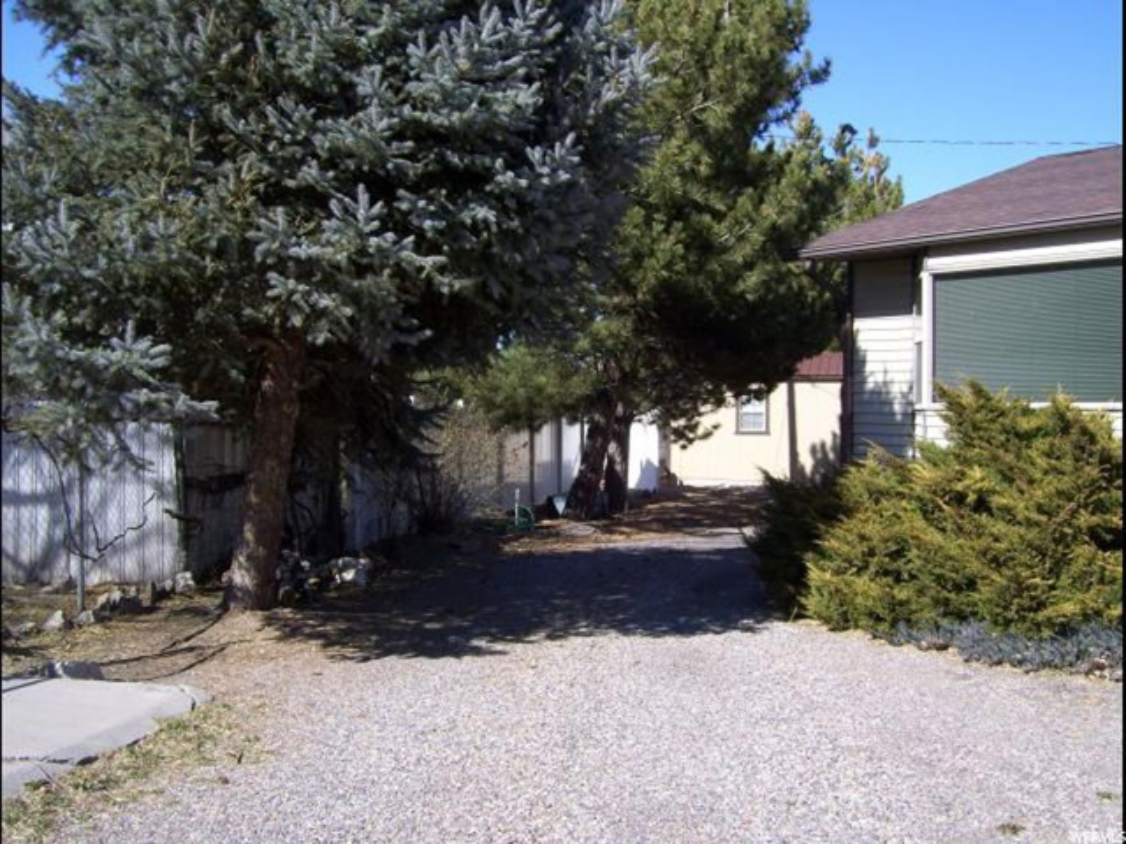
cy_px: 422
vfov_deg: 39.7
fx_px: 1171
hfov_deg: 51.4
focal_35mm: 36
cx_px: 563
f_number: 4.8
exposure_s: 1/320
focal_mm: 6
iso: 80
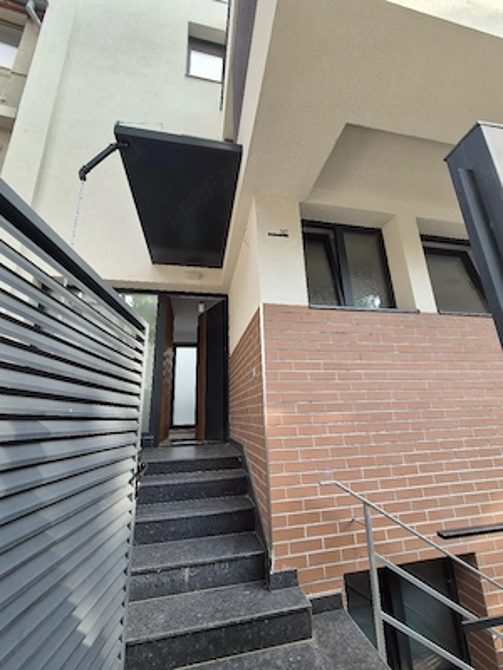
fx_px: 252
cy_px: 335
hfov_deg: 89.9
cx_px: 252
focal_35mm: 13
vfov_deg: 106.2
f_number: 2.2
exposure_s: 1/139
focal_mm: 2.2
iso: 50
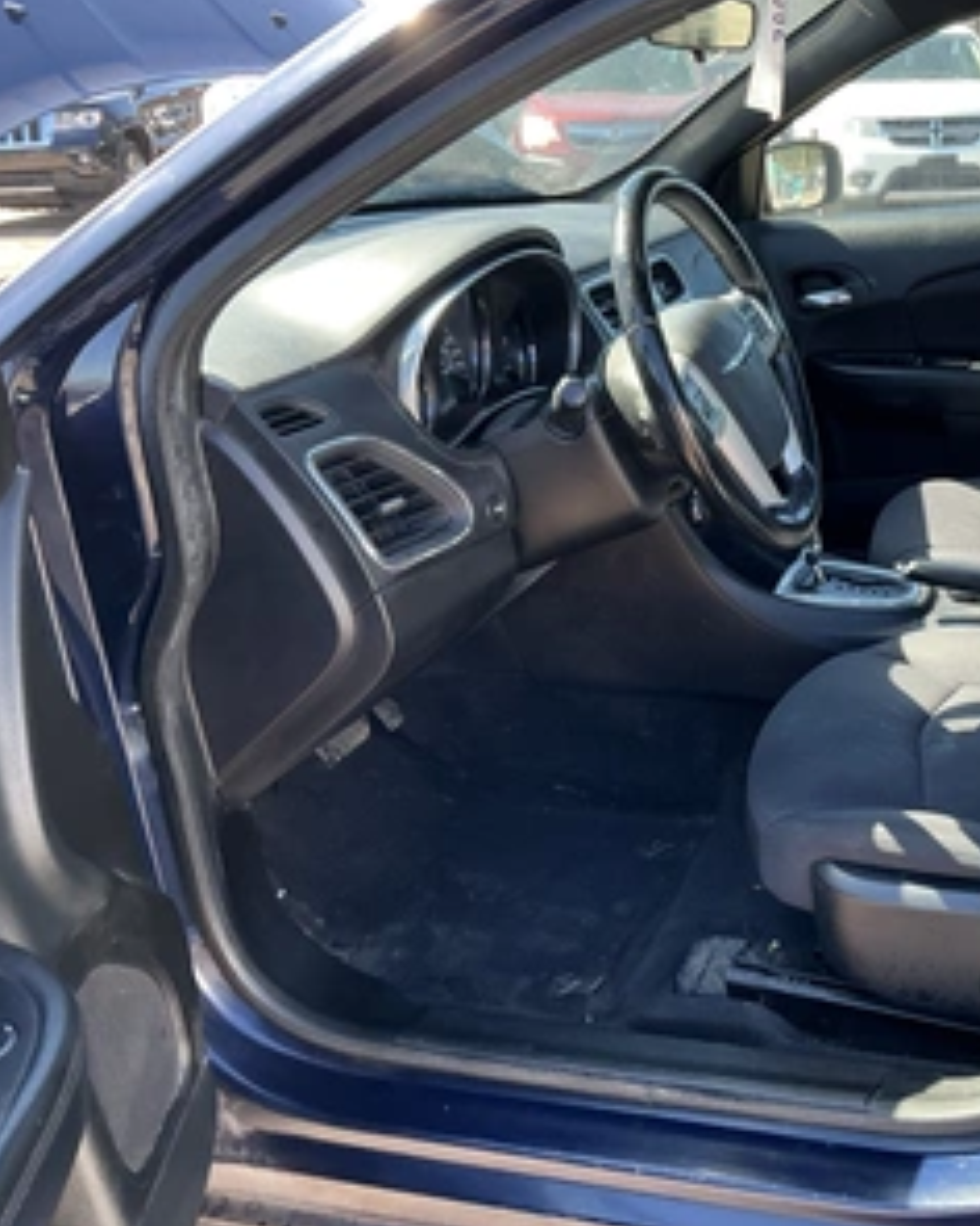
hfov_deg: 38.3
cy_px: 611
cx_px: 810
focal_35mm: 37
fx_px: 1341
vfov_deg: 49.1
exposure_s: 1/122
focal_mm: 3
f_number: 1.8
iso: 32
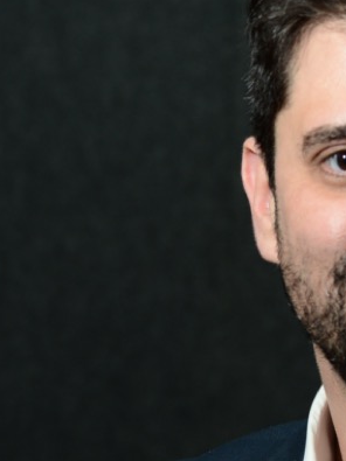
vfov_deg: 6.0
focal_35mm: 327
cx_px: 430
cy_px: 425
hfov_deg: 4.5
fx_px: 4360
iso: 640
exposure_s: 1/200
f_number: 5.6
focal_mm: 105
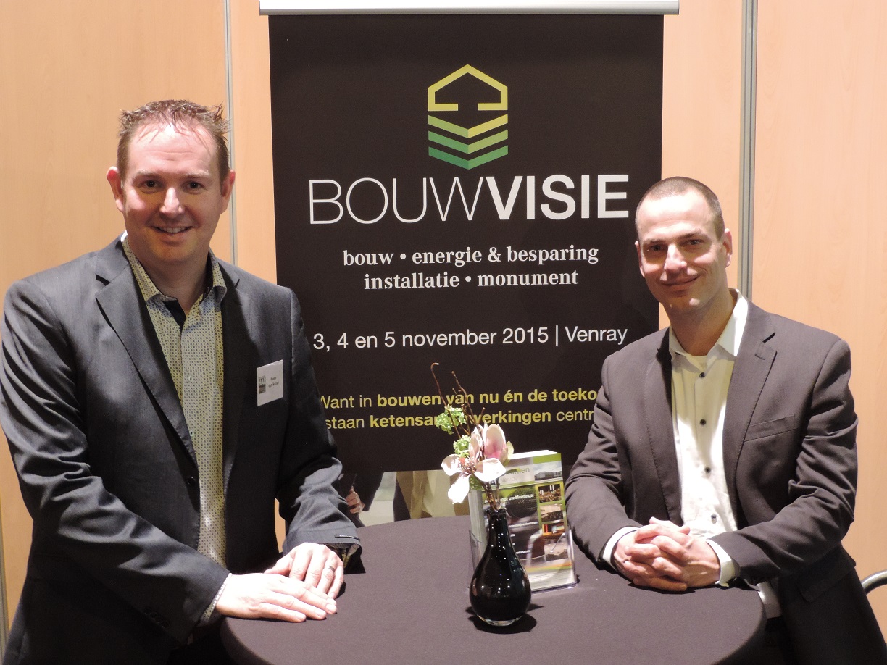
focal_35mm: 55
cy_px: 332
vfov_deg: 26.6
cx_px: 444
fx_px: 1409
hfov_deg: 34.9
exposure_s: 1/13
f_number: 3.7
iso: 800
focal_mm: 9.8
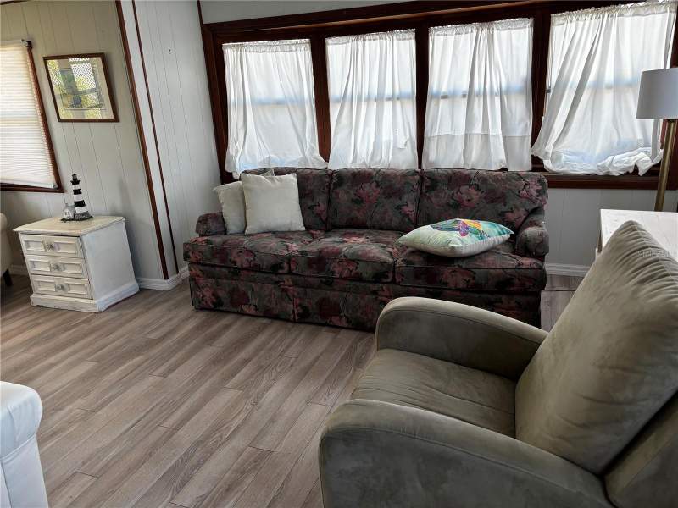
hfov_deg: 67.3
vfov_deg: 53.1
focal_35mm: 26
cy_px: 254
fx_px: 509
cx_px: 339
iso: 100
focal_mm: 5.96
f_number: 1.6
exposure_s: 1/121
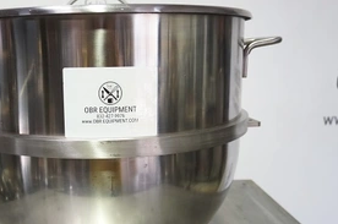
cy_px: 133
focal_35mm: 46
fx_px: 429
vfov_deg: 29.2
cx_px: 107
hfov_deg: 42.3
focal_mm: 21
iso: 800
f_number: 4
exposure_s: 1/60
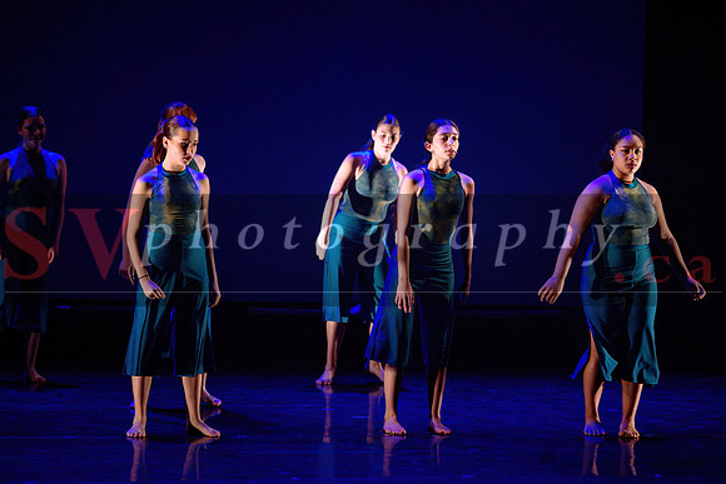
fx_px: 2695
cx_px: 398
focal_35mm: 134
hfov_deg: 15.3
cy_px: 219
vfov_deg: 10.3
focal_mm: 122
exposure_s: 1/200
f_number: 2.8
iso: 1600
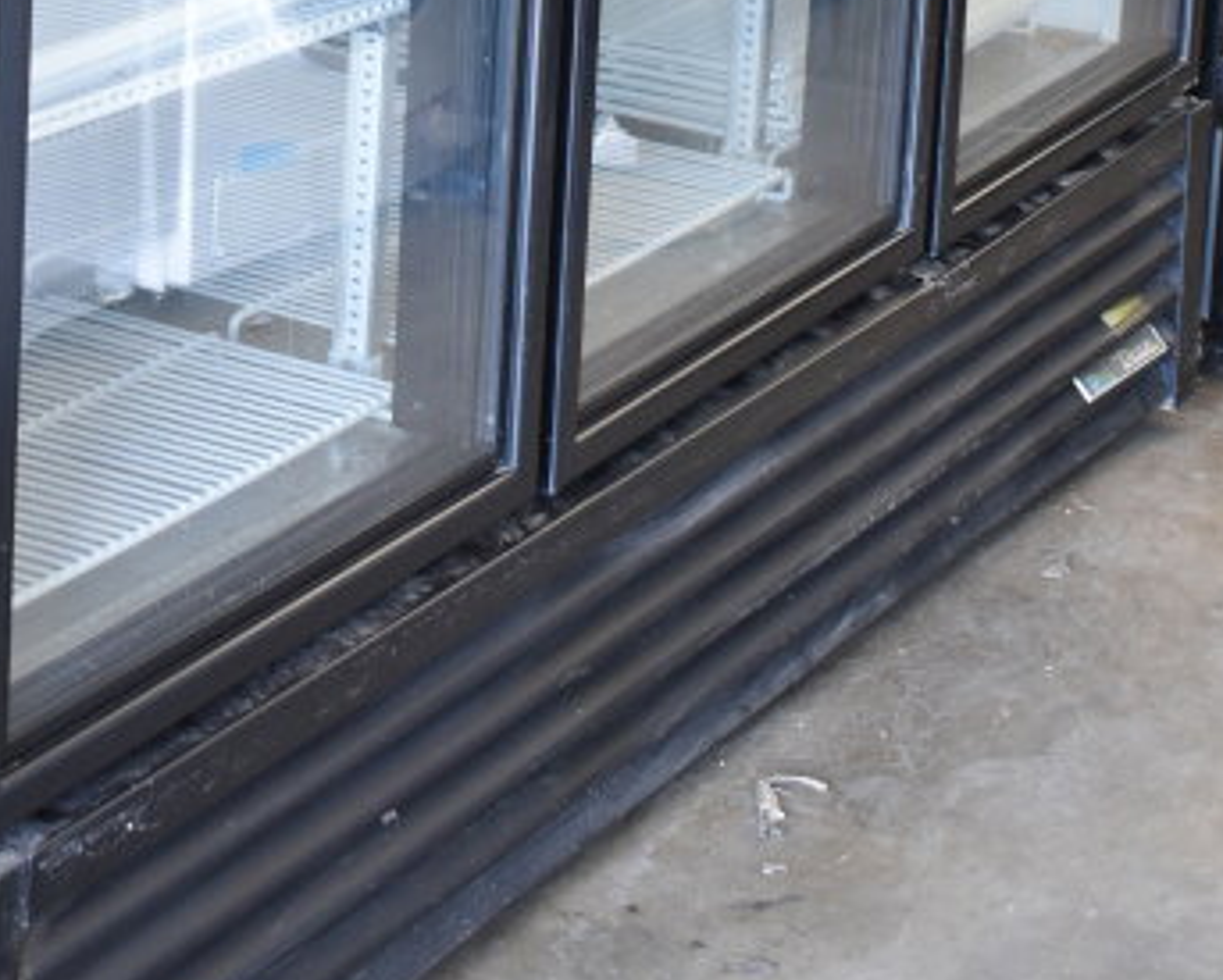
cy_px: -479
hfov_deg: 18.3
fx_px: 3804
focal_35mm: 105
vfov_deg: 13.8
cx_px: 560
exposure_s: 1/50
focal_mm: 28
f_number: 4.2
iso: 1000
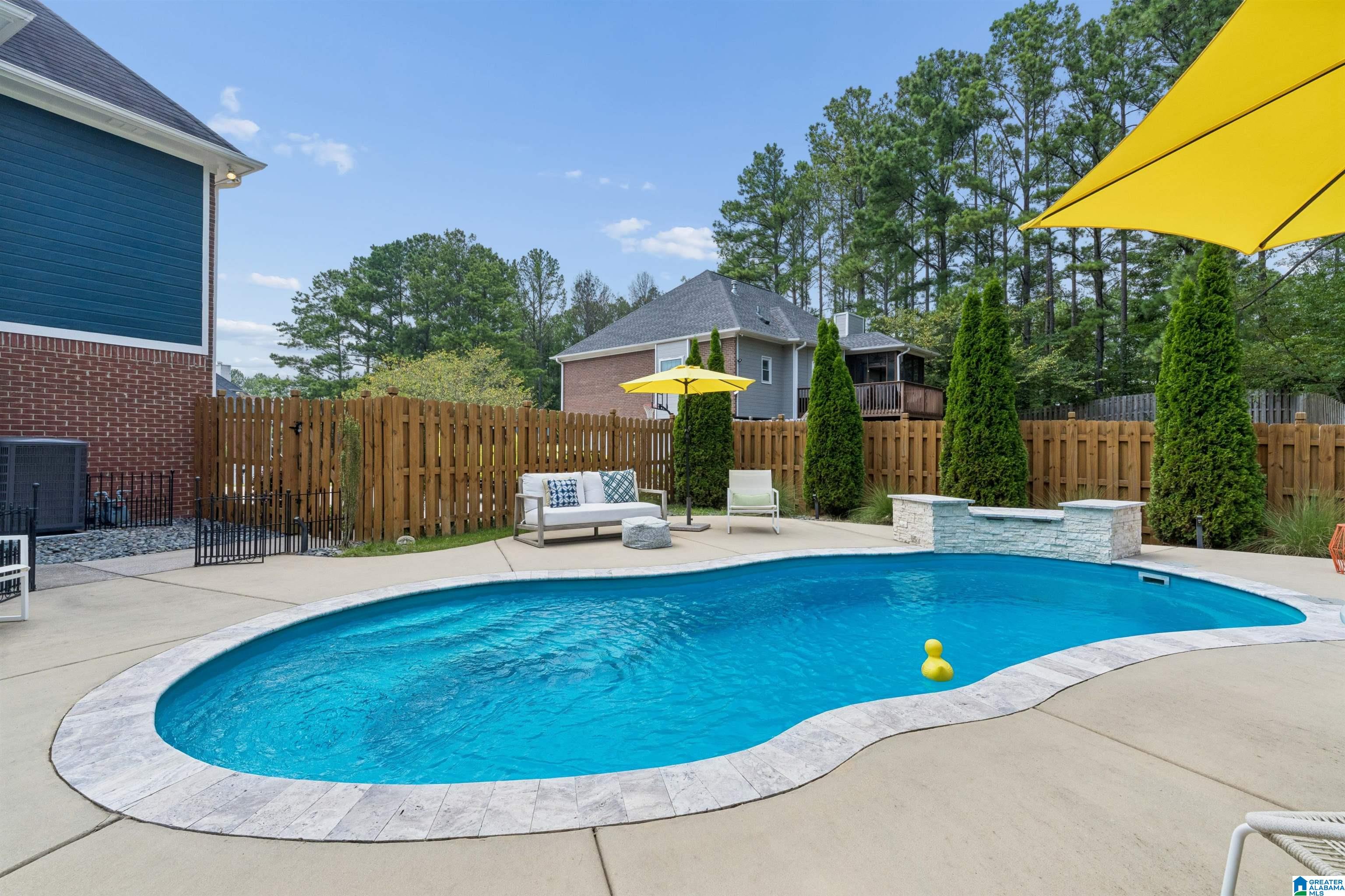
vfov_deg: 73.7
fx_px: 598
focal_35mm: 16
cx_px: 672
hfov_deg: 96.7
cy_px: 448
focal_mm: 16
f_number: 13
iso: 400
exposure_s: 1/320
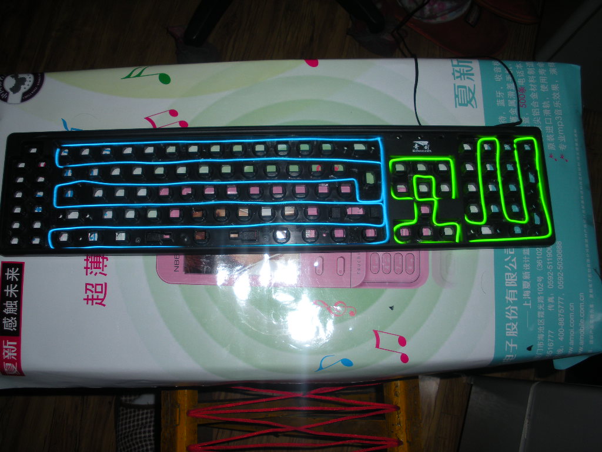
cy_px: 226
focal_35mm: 36
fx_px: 626
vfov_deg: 39.7
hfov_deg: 51.4
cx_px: 301
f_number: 3.5
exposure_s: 1/2
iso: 64
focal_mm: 6.3
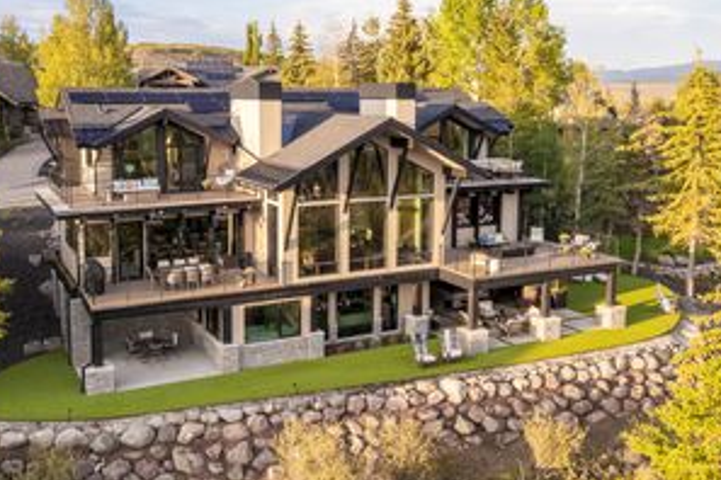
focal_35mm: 37
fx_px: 741
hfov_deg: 51.7
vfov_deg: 35.6
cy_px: 166
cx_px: 306
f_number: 2.8
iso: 130
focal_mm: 8.38
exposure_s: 1/400
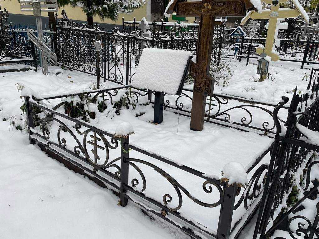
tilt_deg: -14.5
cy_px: 120
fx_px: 240
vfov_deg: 53.1
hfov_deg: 67.3
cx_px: 160
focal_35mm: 26
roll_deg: -2.8
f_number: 1.6
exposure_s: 1/121
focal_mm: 4.2
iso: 64
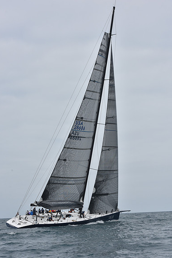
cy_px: 129
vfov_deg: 28.5
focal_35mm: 71
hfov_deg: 19.2
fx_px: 509
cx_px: 86
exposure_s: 1/800
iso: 250
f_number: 11
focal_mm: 70
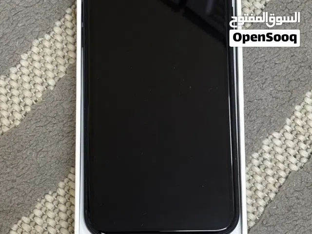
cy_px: 117
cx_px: 156
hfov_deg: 36.8
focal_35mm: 52
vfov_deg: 28.0
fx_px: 469
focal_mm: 5.96
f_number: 1.6
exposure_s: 1/50
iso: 160
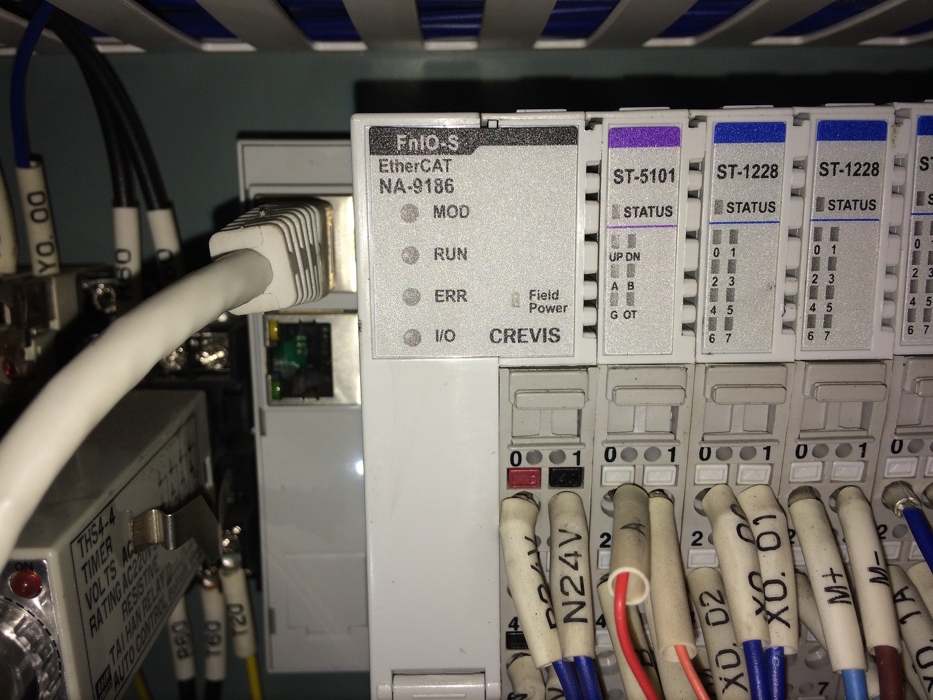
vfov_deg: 48.2
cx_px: 466
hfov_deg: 61.7
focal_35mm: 29
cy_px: 350
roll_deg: +1.3
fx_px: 782
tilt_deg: -10.6
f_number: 2.2
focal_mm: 4.15
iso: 32
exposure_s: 1/461
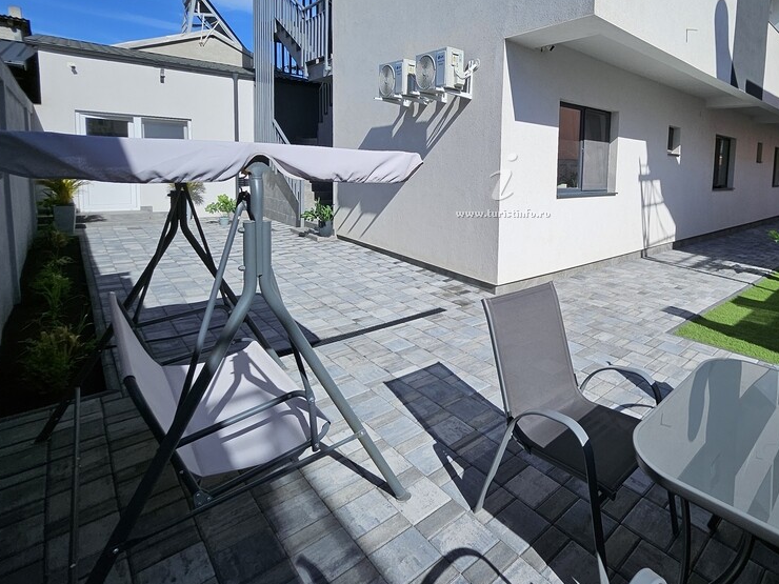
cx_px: 523
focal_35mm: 18
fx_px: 405
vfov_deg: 69.9
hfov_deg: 84.5
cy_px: 204
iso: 32
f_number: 2.2
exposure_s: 1/1913
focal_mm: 1.7
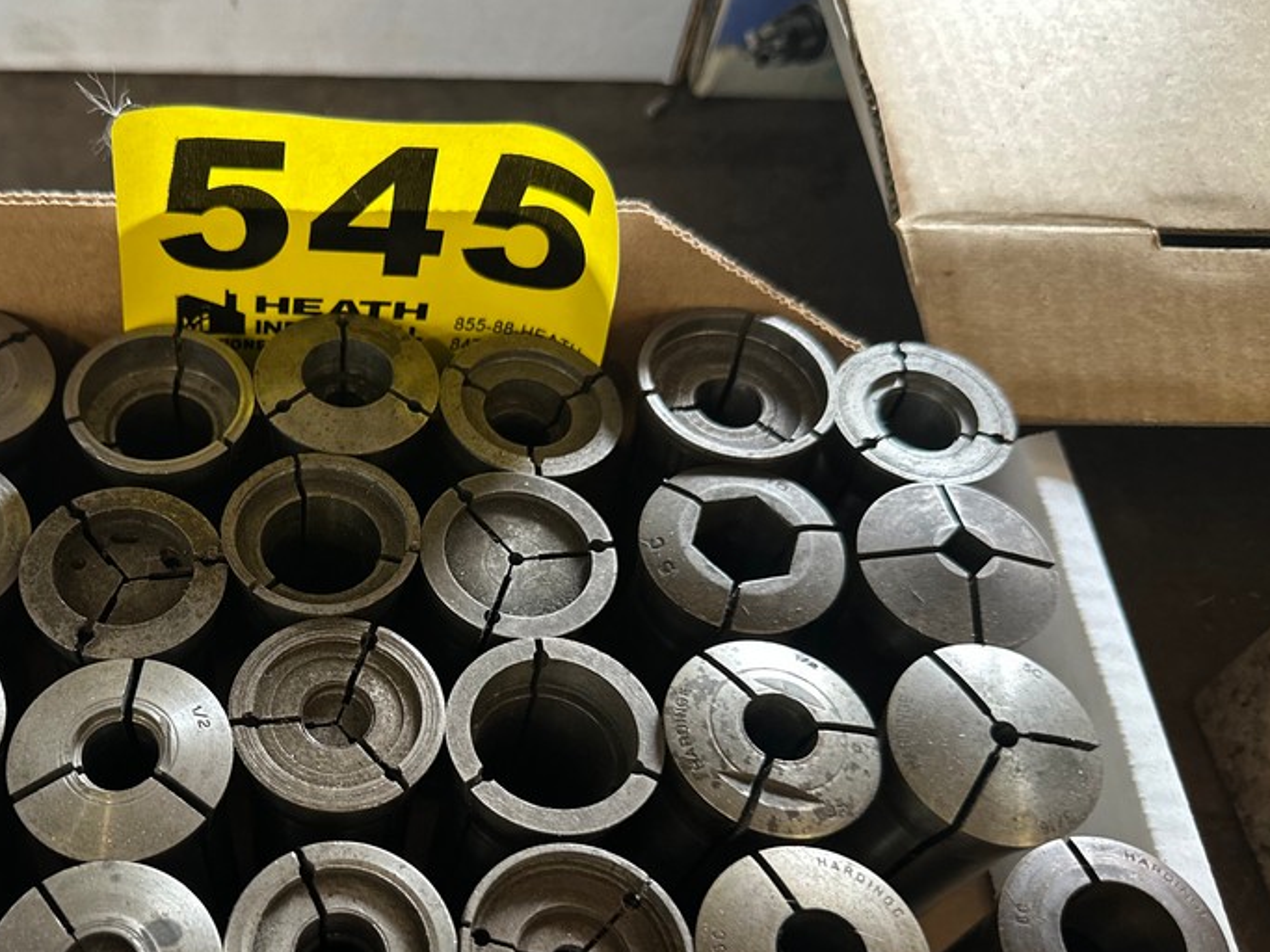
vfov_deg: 39.3
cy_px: 610
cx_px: 335
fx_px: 1321
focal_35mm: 36
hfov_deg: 49.5
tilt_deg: -56.3
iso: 320
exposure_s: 1/60
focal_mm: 6.86
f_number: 1.78
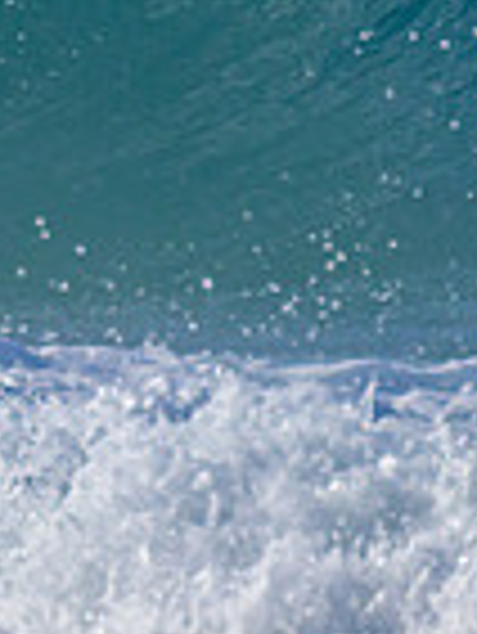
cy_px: -234
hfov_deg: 0.3
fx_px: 79692
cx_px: -922
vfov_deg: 0.5
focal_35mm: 4344
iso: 720
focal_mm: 800
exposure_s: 1/2000
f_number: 11
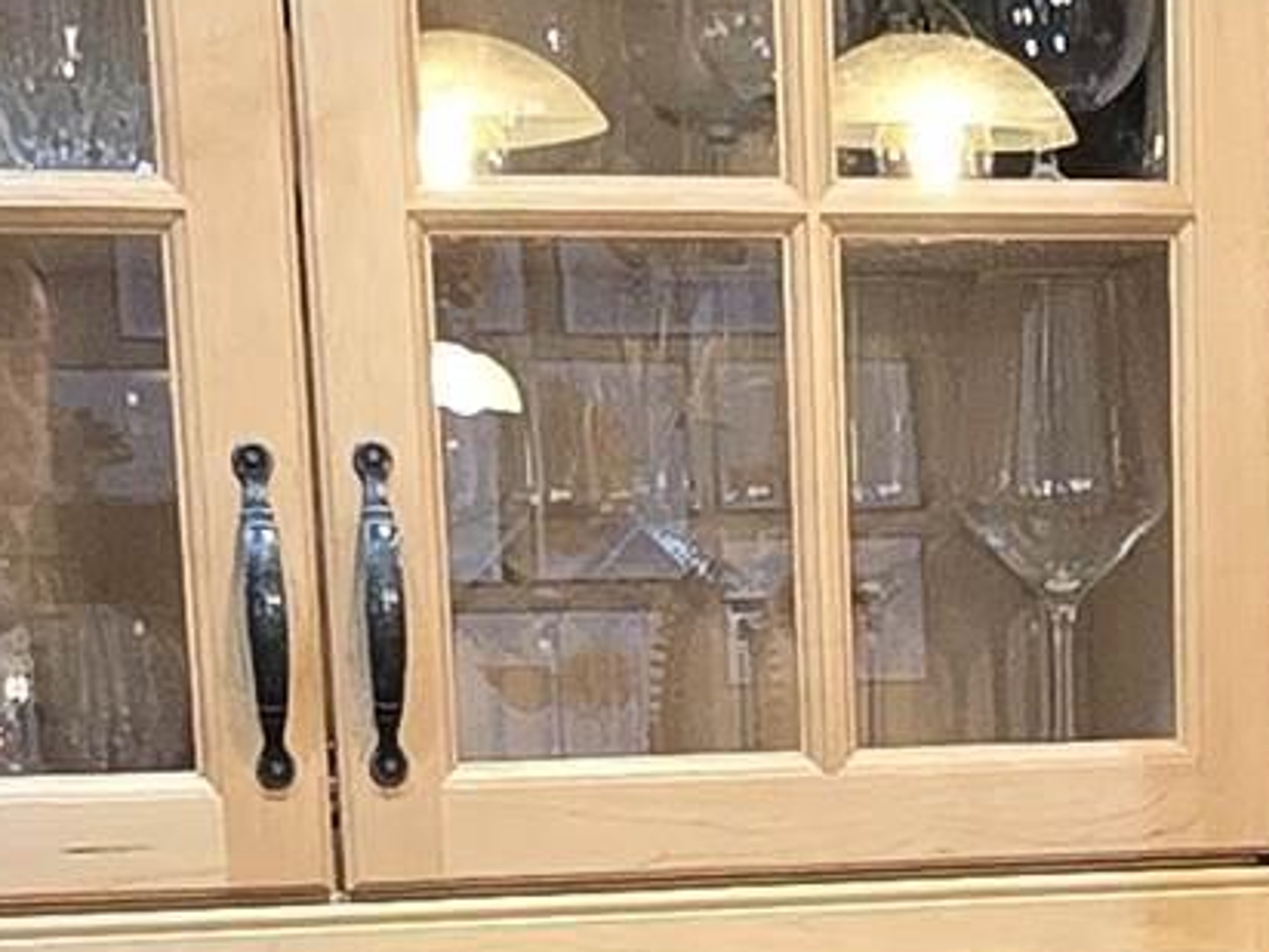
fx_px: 3556
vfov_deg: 14.4
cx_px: 1266
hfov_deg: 19.6
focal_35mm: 97
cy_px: 1343
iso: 640
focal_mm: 2.2
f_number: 2.2
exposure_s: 1/60
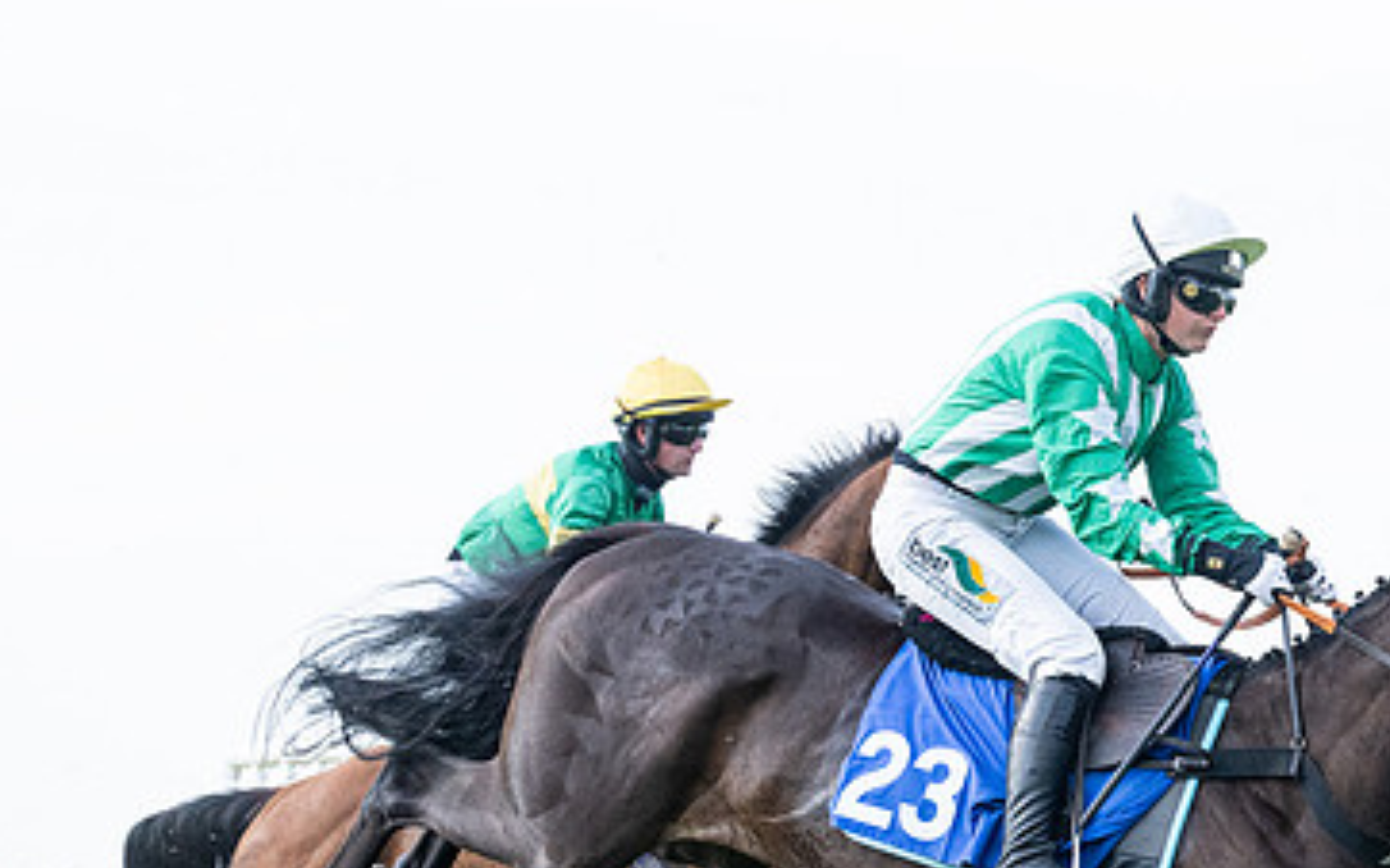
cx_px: 1167
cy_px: 692
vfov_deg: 7.8
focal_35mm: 167
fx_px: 6324
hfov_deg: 12.5
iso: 1000
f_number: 4
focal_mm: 70
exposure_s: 1/3200
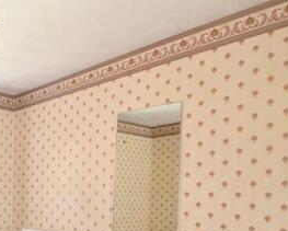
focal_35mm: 35
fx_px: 299
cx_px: -41
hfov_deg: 40.0
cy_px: 185
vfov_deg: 40.5
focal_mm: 10
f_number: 11
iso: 200
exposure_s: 1/1.6
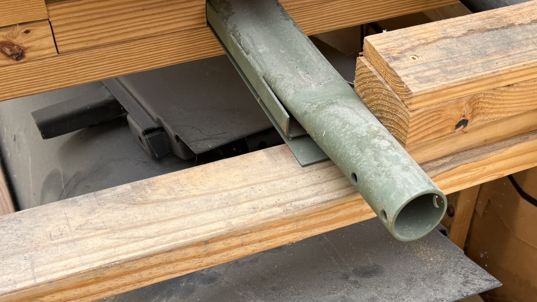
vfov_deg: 22.3
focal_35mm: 52
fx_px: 741
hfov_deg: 39.6
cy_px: 292
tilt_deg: -49.1
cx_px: 334
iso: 50
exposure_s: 1/515
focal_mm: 5.96
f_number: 1.6
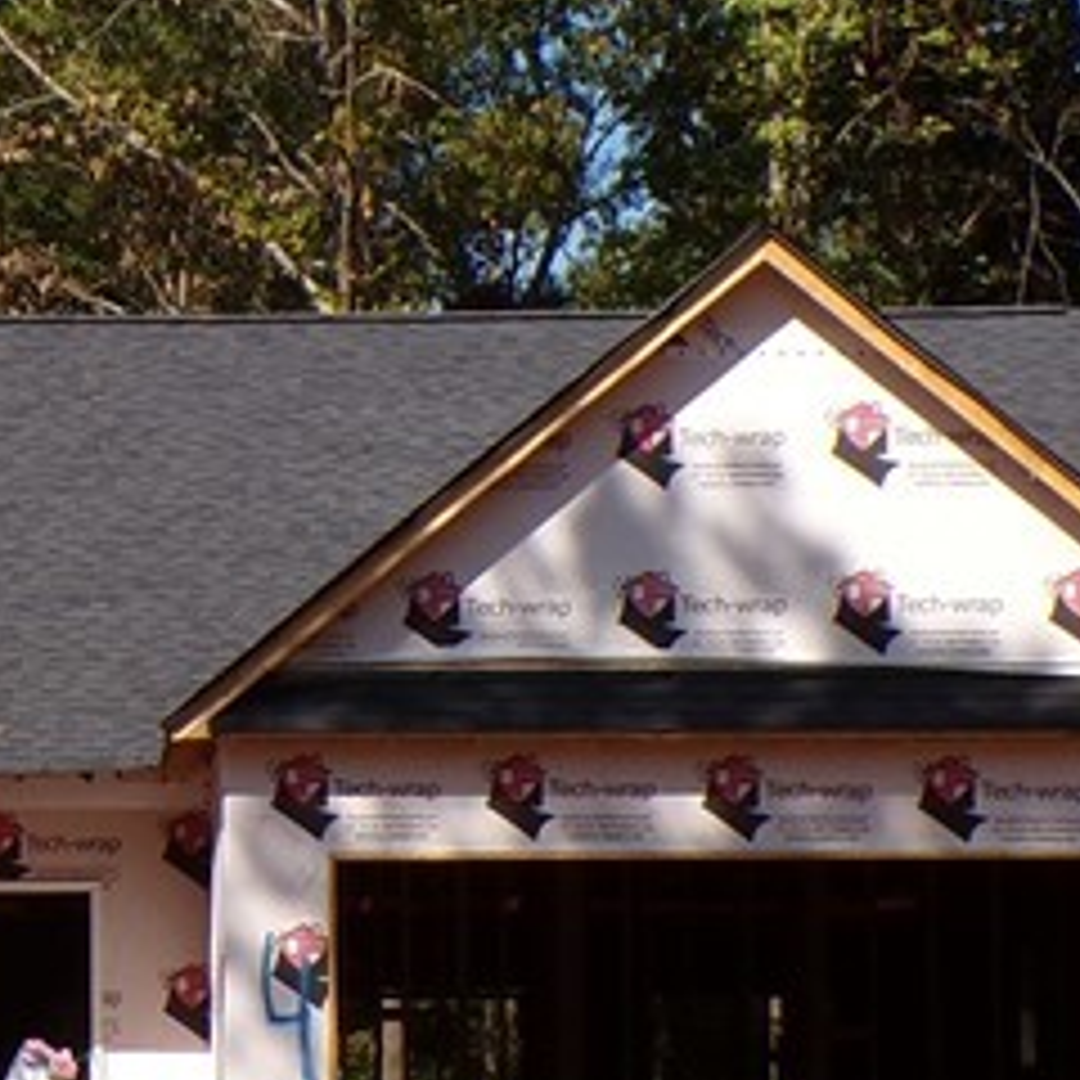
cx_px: -58
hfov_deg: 9.4
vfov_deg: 9.4
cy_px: 860
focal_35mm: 185
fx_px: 6530
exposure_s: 1/480
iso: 100
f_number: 5.3
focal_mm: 8.7
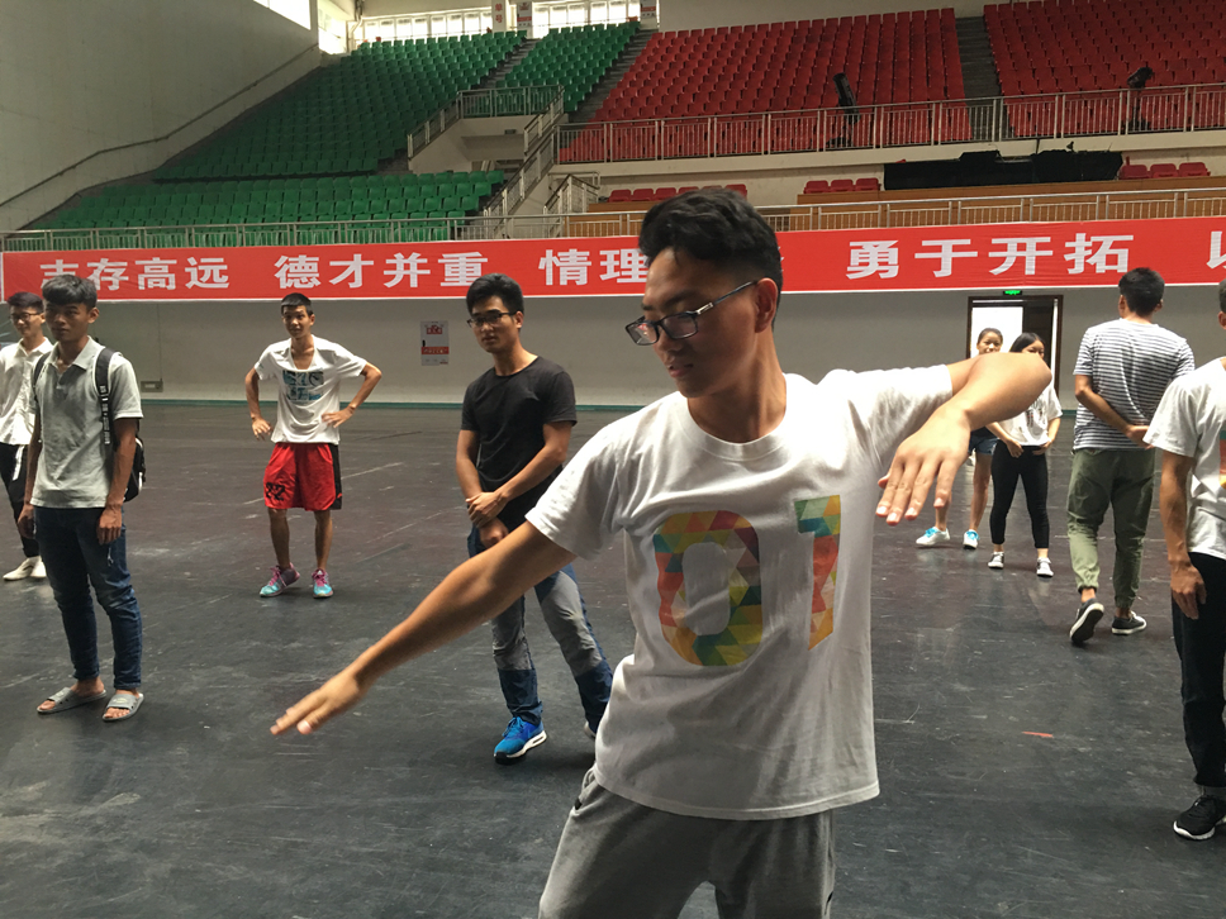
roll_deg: -0.1
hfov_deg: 61.7
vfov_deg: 48.2
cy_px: 460
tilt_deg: -6.1
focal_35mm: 29
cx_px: 613
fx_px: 1027
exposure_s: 1/17
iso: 64
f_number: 2.2
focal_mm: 4.15
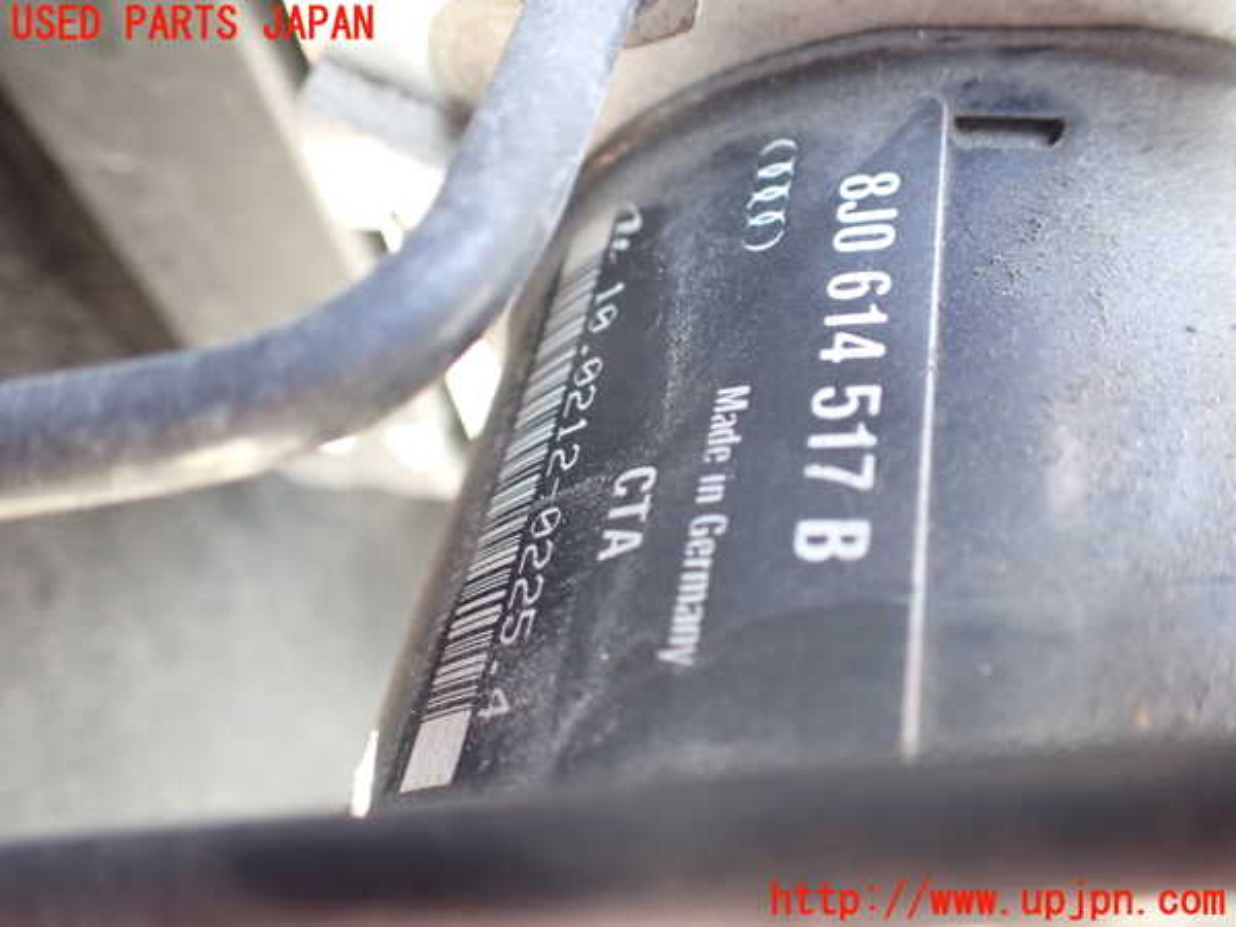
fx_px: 1071
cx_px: 618
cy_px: 464
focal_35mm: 30
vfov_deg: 46.8
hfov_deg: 60.0
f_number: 2.3
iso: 800
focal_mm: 5.4
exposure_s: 1/30
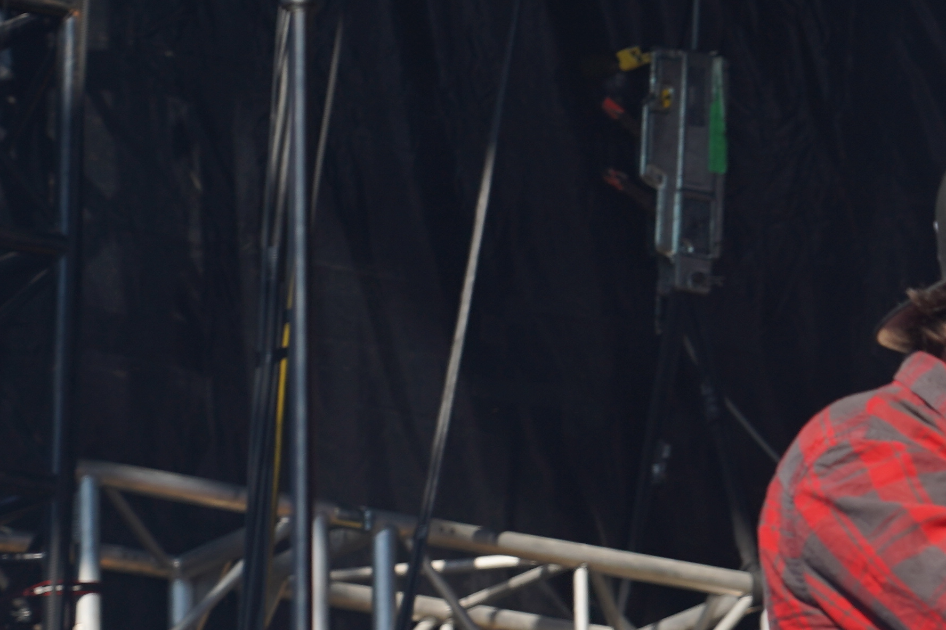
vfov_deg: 3.9
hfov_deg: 5.8
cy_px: 470
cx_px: 1325
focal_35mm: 355
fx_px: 9327
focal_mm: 105
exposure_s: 1/400
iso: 100
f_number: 7.1
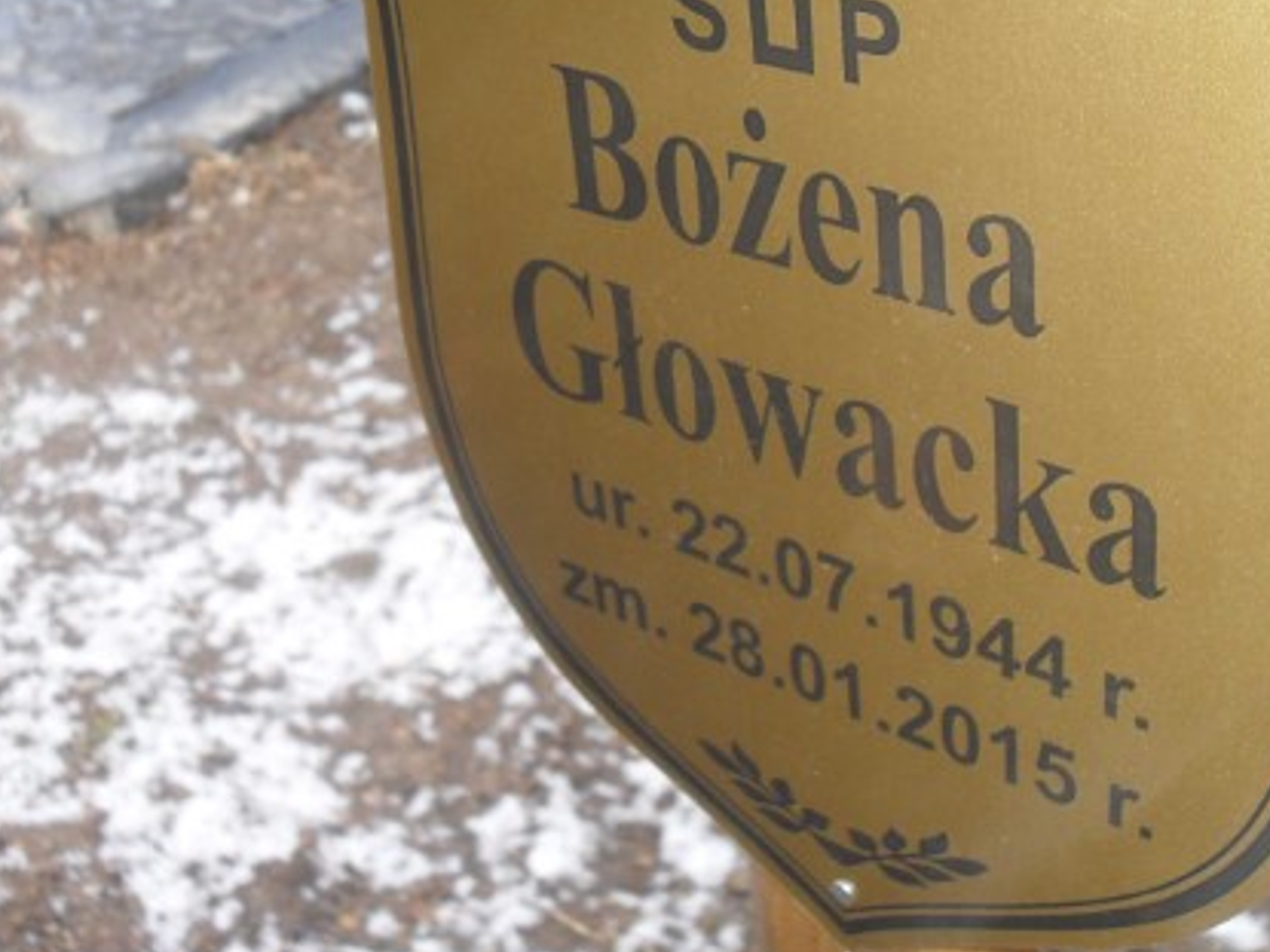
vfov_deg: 26.9
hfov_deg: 35.5
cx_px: 716
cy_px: 358
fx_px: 1981
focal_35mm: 54
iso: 100
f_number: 3.2
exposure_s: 1/125
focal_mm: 6.3
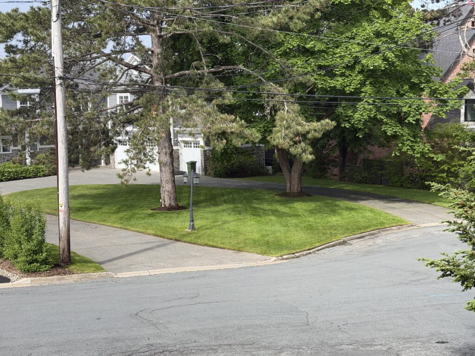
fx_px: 659
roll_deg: +1.9
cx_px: 238
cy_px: 178
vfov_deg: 30.3
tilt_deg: -5.3
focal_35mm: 48
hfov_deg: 39.7
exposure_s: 1/2208
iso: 64
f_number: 1.78
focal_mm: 6.76
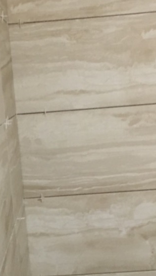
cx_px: 56
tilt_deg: -10.3
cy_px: 179
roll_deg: +5.4
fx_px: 507
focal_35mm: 69
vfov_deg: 30.4
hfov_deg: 17.5
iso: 250
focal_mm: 4.15
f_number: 2.2
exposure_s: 1/33
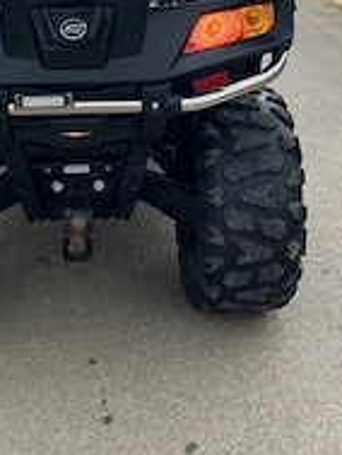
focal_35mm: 55
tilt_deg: -14.6
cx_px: 123
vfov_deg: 33.3
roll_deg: +2.3
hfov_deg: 26.5
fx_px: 724
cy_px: 53
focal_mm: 5.1
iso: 50
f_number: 1.6
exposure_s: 1/349
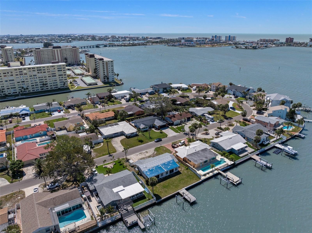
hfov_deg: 71.6
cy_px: 116
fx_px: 216
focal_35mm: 24
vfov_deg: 56.7
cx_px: 156
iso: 120
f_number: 2.8
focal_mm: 12.29
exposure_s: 1/5000
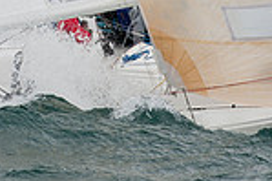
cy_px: -132
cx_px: 86
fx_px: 11766
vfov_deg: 0.9
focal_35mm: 1559
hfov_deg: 1.3
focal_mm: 400
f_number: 4
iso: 500
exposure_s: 1/1600
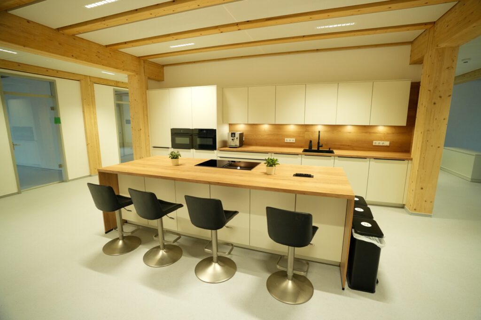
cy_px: 160
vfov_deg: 73.7
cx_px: 240
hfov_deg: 96.8
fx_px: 214
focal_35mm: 16
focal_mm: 16
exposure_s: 1/125
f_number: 3.2
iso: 2500
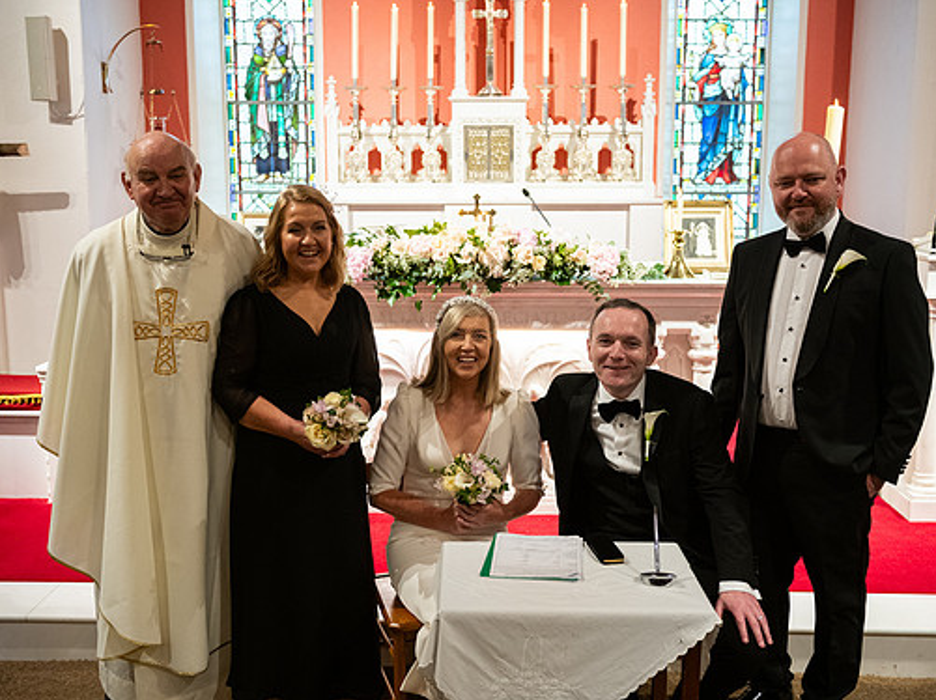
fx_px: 1054
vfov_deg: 36.8
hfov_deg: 47.9
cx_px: 467
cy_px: 346
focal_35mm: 39
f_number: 3.5
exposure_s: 1/160
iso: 1000
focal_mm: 35
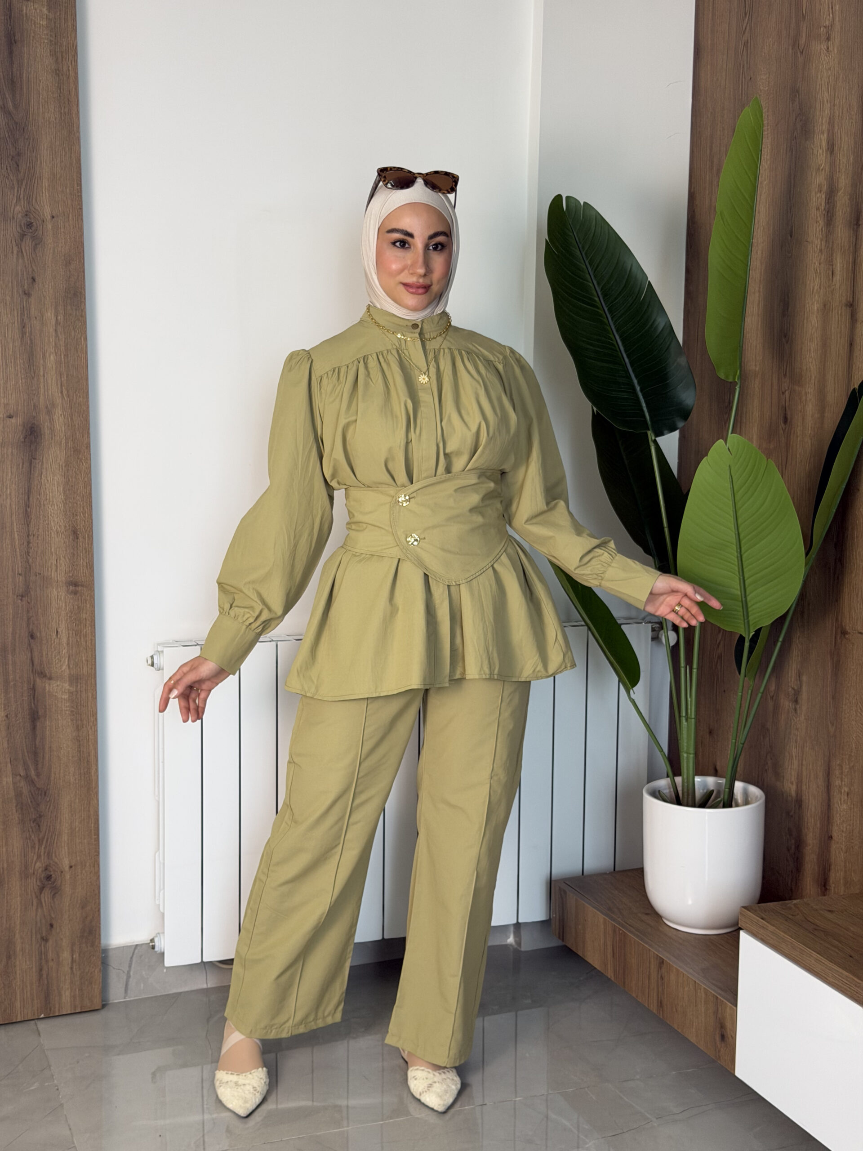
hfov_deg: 30.3
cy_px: 576
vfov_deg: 39.7
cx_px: 432
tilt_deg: -7.8
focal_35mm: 48
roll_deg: -0.5
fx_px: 1596
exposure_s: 1/100
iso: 80
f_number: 1.78
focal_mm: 6.76
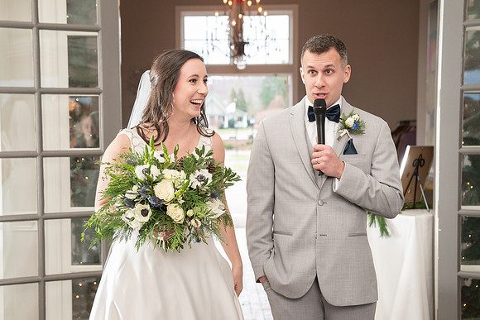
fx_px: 778
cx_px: 206
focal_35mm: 58
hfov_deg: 34.2
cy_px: 183
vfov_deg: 23.3
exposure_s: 1/200
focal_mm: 49
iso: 2000
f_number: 4
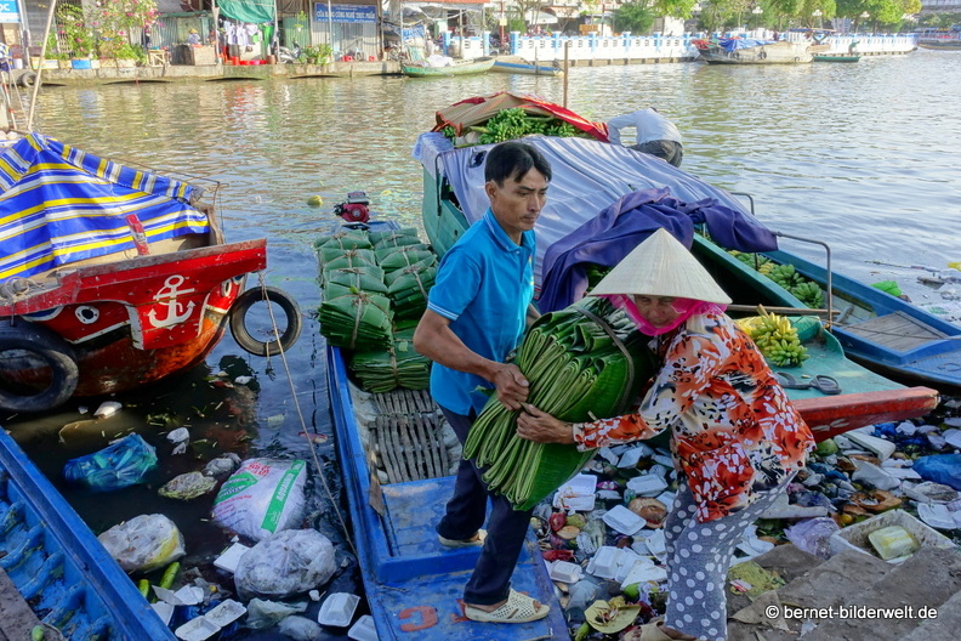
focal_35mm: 29
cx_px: 480
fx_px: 774
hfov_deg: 63.7
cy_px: 320
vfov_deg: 45.0
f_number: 11
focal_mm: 10.81
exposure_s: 1/80
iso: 200
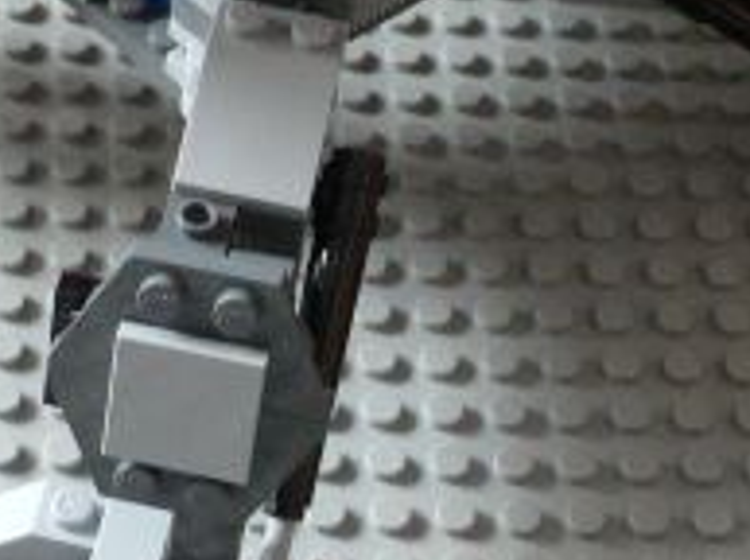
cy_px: -43
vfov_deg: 12.8
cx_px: 105
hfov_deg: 17.2
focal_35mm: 113
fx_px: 2444
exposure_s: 1/5
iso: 200
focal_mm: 6.3
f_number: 2.8
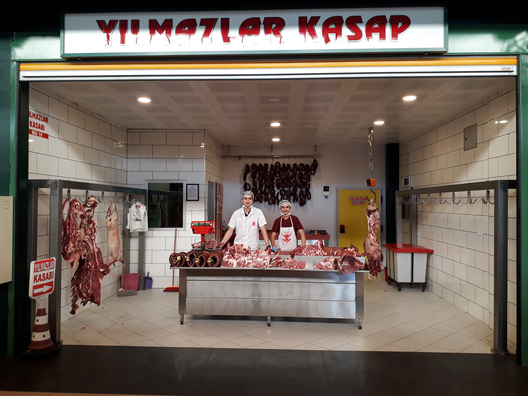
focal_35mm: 27
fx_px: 412
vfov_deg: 51.4
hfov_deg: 65.3
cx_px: 264
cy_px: 198
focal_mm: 3.6
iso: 64
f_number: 1.9
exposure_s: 1/33
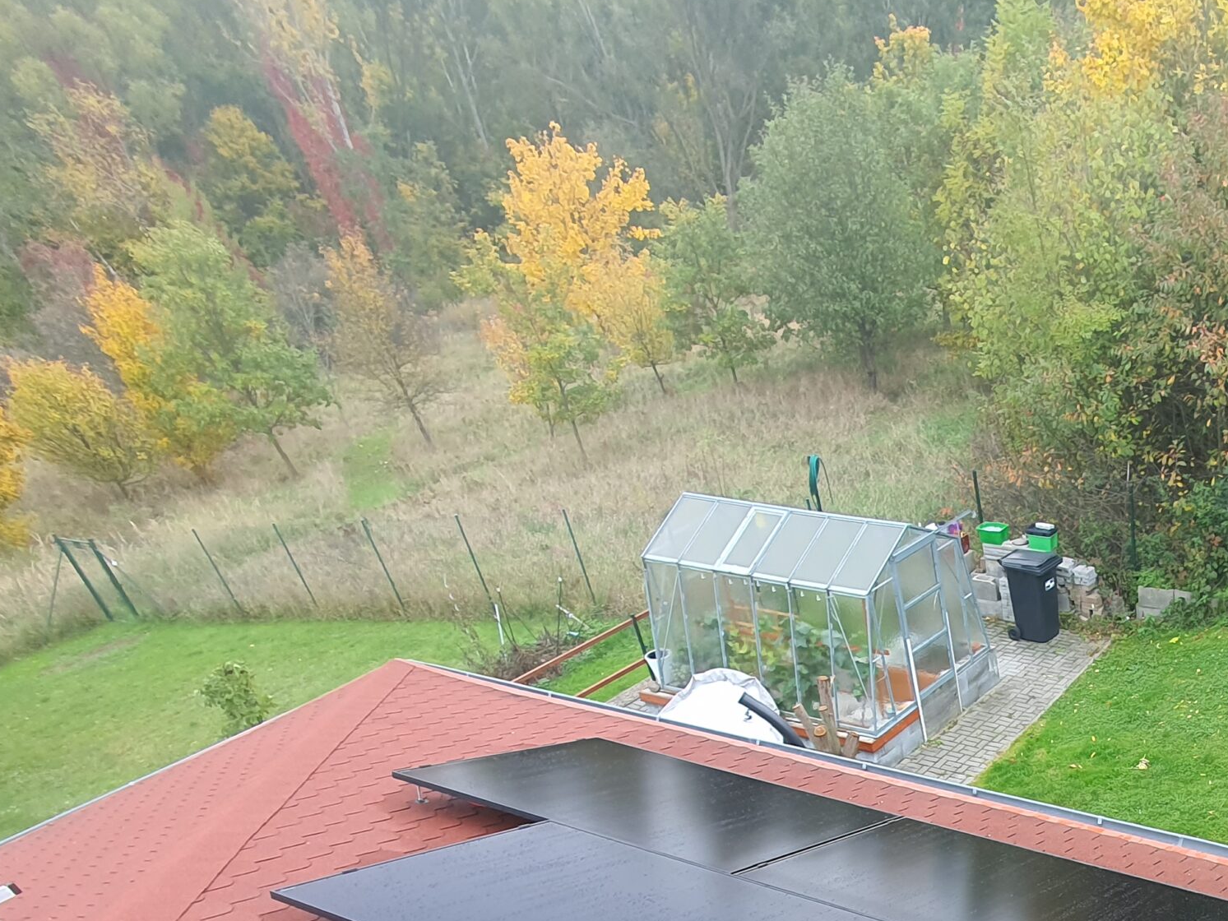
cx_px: 1142
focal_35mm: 31
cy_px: 1076
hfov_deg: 50.6
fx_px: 1100
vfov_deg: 36.4
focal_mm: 1.8
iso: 50
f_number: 2.2
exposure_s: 1/50
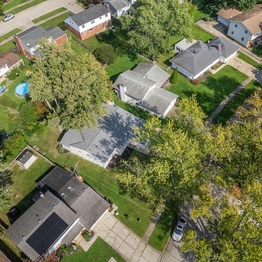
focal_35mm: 31
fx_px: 265
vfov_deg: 52.5
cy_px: 121
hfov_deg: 52.4
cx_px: 144
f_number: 1.7
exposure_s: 1/1600
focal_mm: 6.72
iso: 110
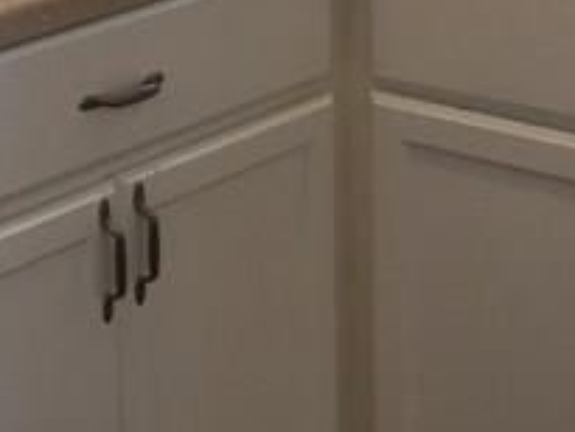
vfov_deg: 9.9
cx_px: 65
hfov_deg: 13.5
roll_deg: +0.3
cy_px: -233
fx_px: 2410
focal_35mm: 145
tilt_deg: -8.1
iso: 40
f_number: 2.2
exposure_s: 1/120
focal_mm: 4.15
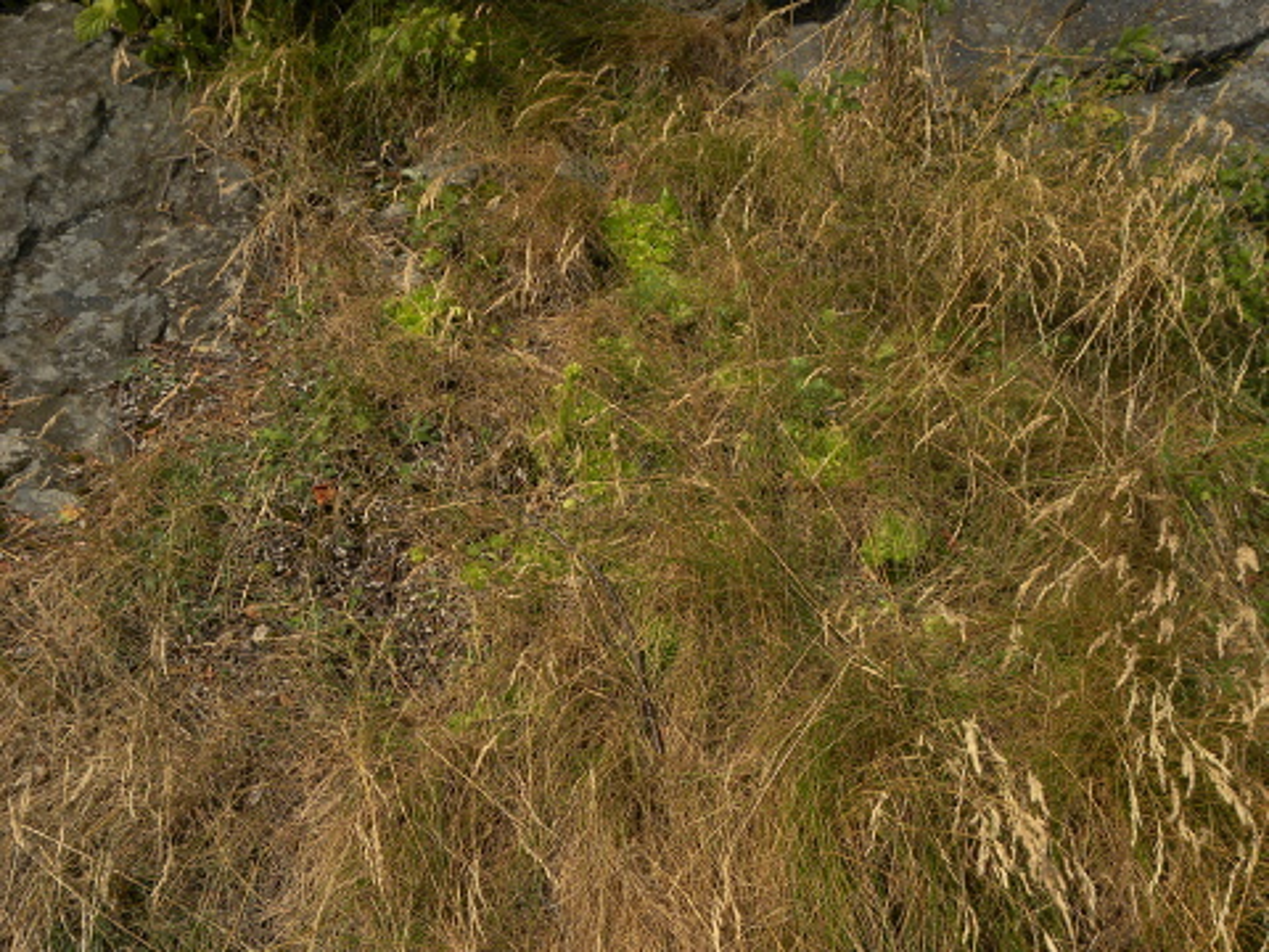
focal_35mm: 33
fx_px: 1210
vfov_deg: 42.9
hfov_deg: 55.4
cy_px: 476
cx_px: 634
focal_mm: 5.9
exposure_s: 1/500
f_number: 5.6
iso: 64
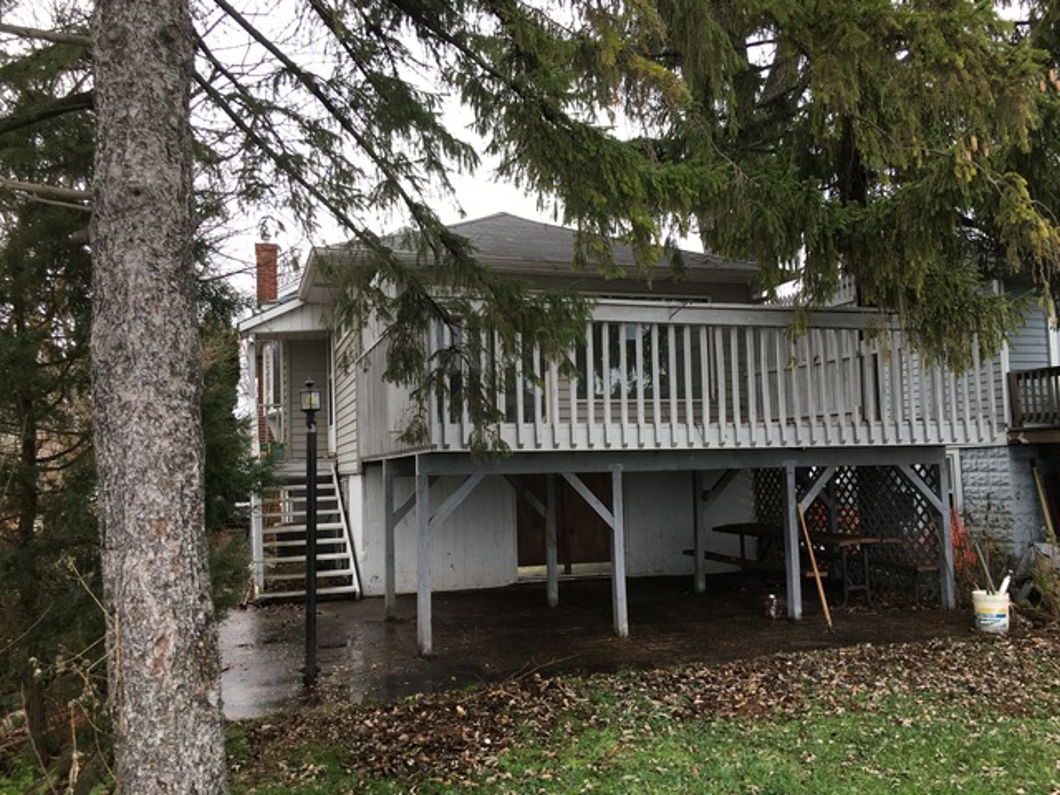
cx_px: 530
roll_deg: +0.5
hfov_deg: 61.7
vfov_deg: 48.2
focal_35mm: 29
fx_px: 888
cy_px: 398
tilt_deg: +5.3
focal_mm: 4.15
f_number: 2.2
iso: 32
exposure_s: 1/60
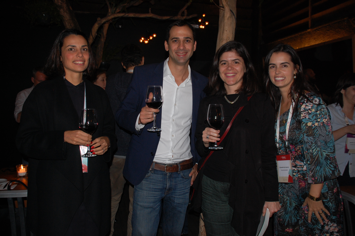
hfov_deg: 62.0
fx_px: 296
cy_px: 118
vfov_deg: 43.5
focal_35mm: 30
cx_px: 178
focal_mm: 20
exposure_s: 1/60
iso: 400
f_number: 3.8
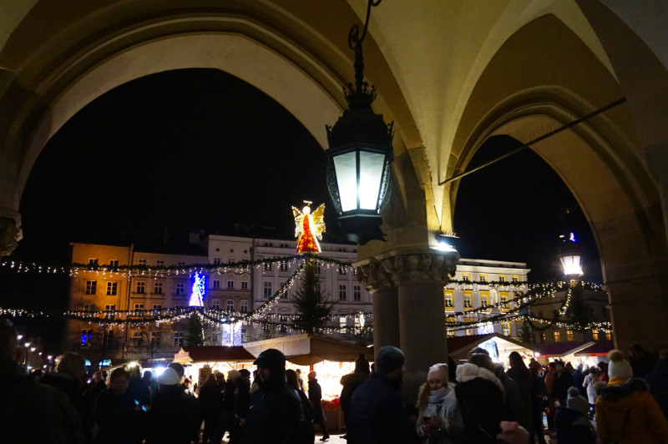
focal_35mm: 30
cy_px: 222
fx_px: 556
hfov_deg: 62.0
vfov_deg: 43.5
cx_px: 334
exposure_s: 1/60
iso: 3200
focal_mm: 20
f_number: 4
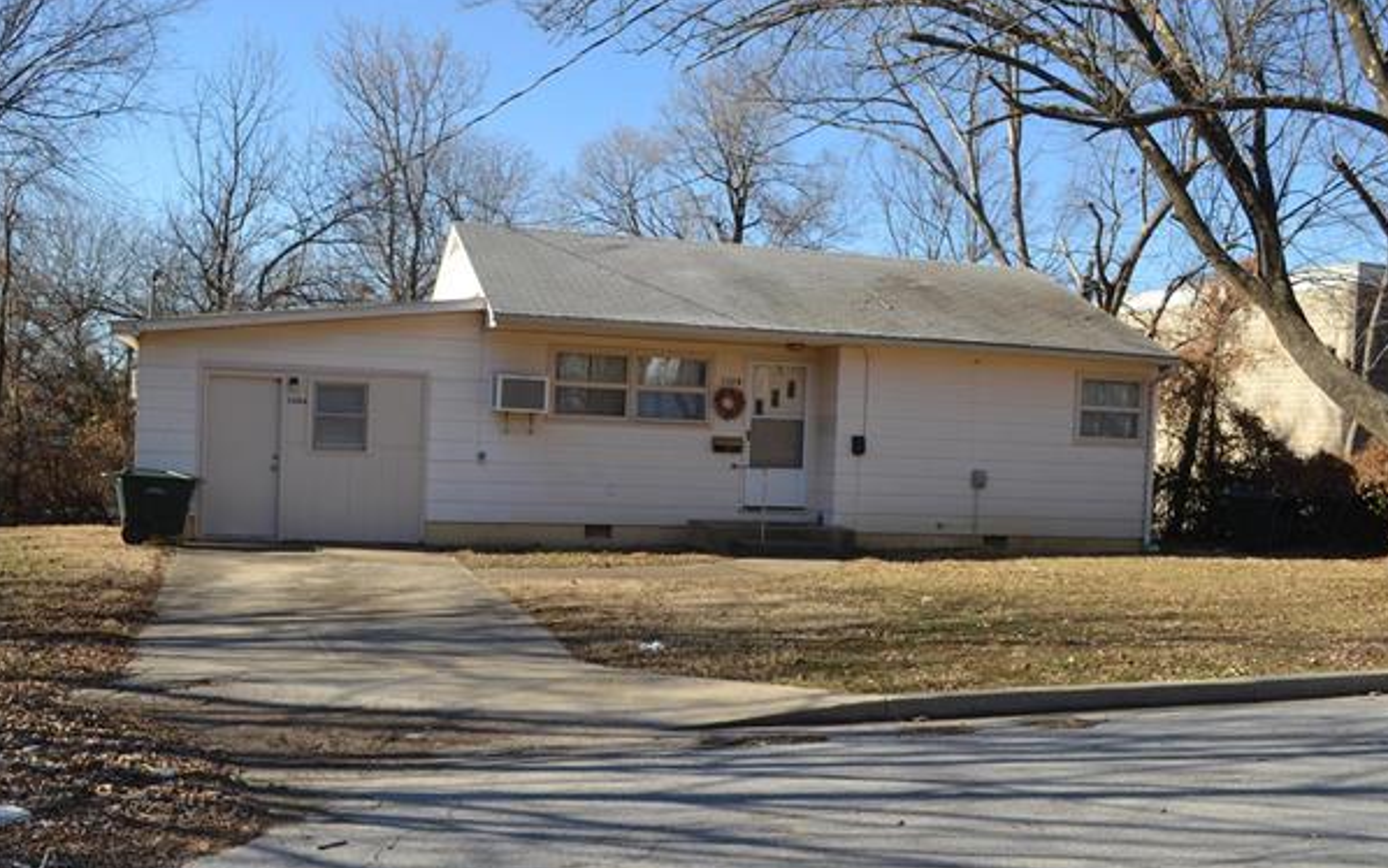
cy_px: 471
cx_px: 659
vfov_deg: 35.3
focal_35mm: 36
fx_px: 1362
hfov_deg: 54.0
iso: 100
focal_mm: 22
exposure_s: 1/160
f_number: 6.3
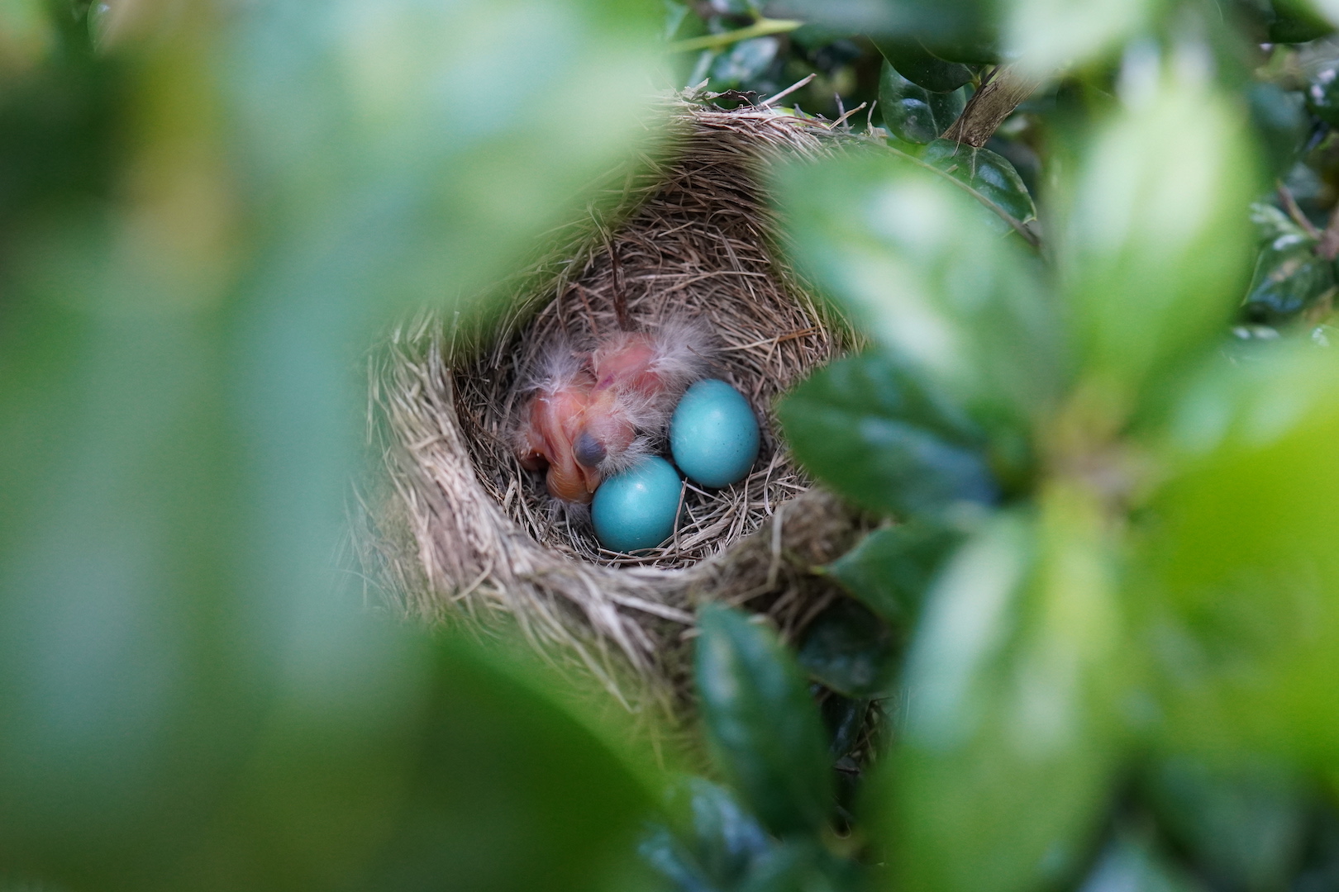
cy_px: 446
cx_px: 670
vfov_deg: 36.9
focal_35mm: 36
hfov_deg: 53.1
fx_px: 1339
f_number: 3.2
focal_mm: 24
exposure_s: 1/160
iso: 1600
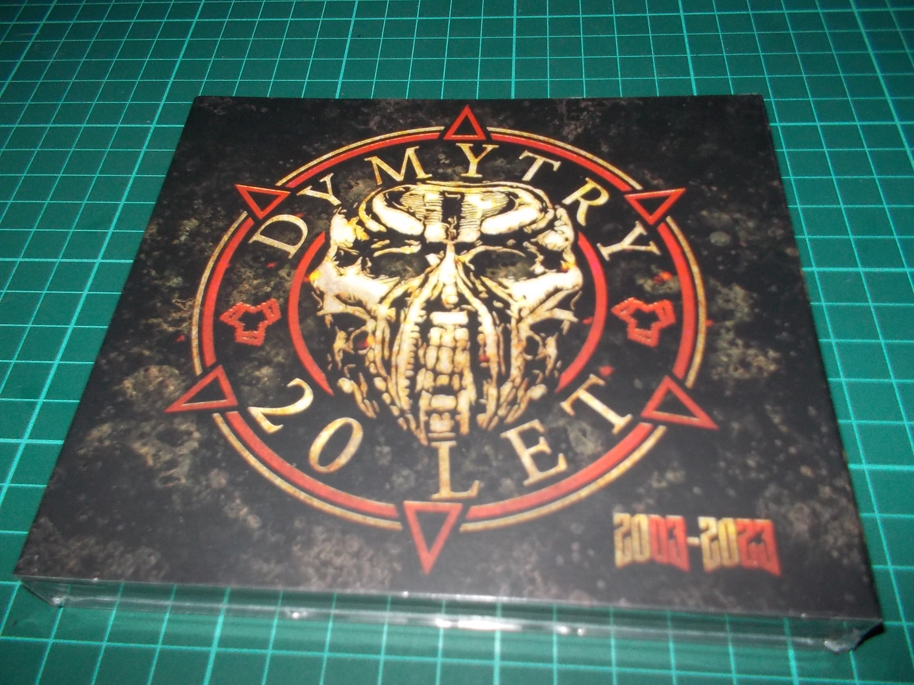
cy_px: 342
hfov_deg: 61.7
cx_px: 457
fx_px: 766
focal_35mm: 29
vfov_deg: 48.2
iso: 200
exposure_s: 1/30
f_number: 3.3
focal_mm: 4.1
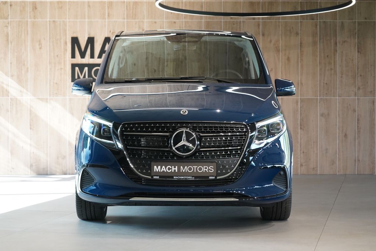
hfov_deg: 28.8
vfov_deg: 19.5
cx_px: 188
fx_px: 731
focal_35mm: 70
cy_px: 126
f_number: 5.6
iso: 4000
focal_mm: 70
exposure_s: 1/160
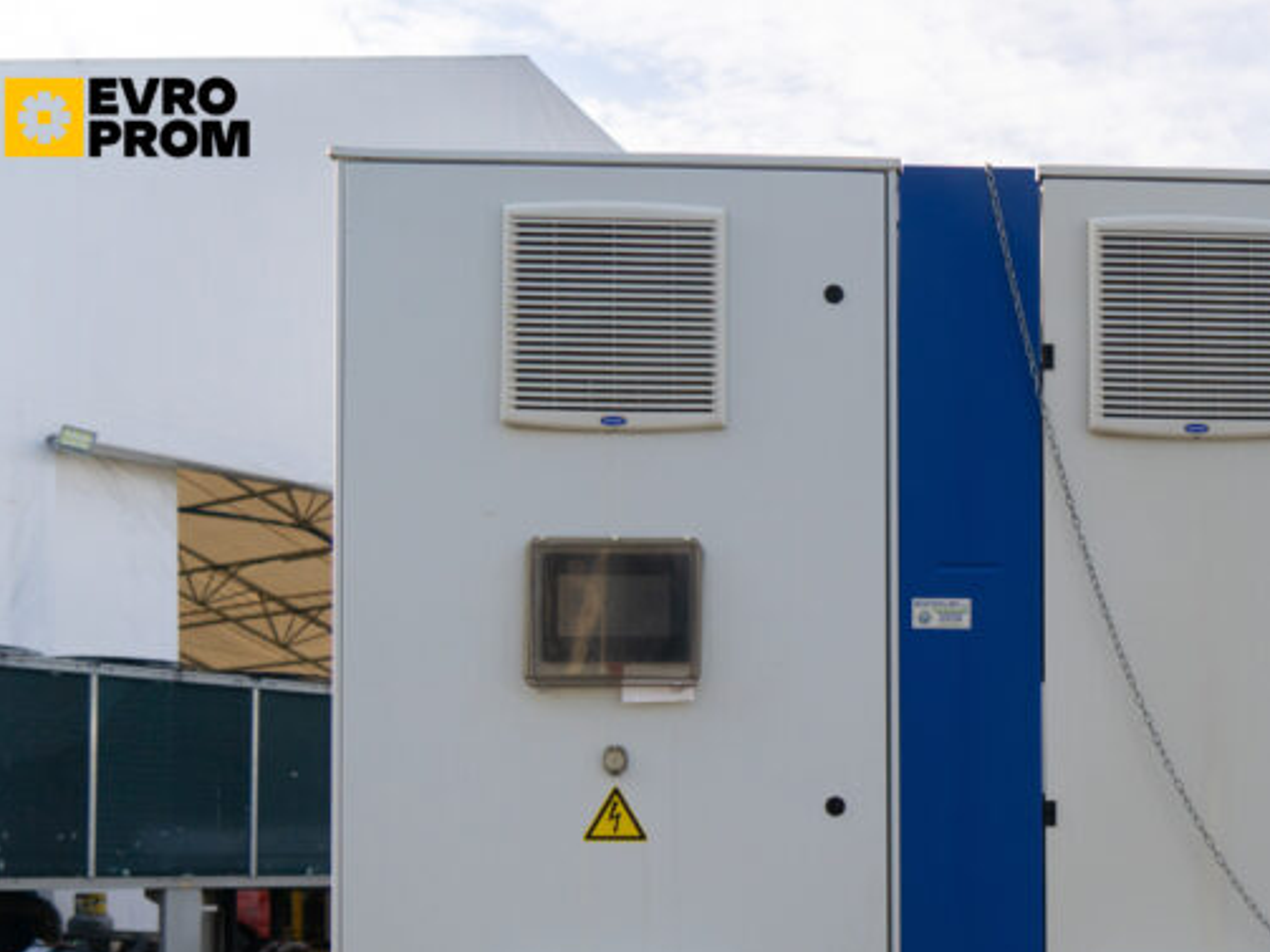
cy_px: 837
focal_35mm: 47
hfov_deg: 37.3
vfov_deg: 29.7
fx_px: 1724
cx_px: 1187
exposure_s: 1/2500
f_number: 4
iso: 250
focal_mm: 24
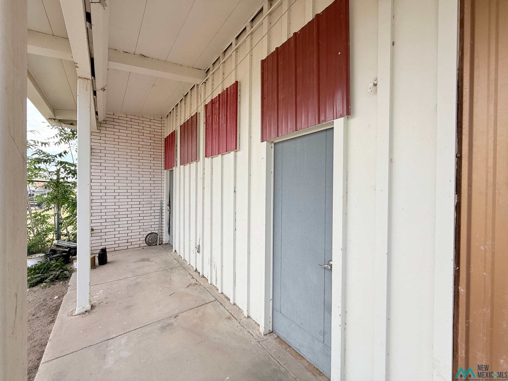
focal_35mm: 14
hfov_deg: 102.1
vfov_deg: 85.7
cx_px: 254
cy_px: 190
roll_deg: -0.6
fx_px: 205
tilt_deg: +0.7
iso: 50
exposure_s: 1/535
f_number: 2.2
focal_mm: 2.22
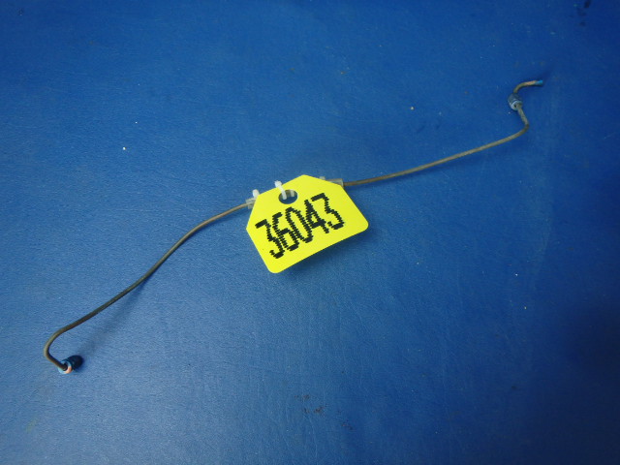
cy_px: 232
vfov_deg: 49.7
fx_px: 502
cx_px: 310
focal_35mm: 28
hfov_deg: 63.4
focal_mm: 5
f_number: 3.9
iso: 200
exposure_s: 1/40
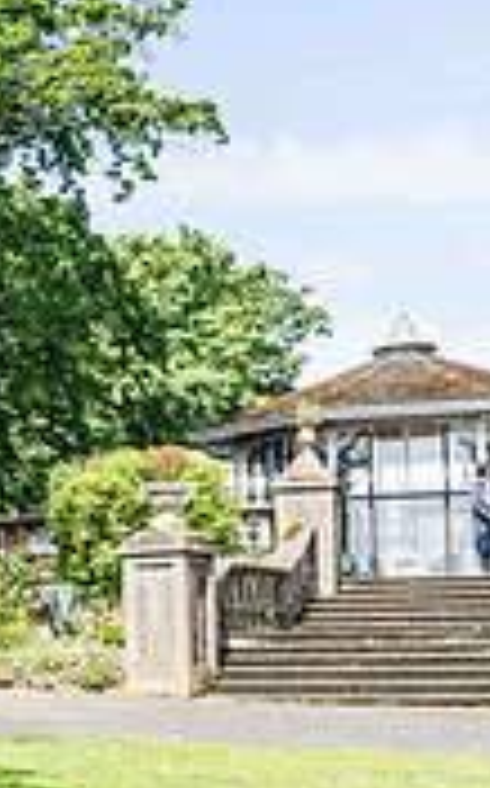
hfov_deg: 13.6
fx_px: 1885
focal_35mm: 88
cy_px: 487
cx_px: -337
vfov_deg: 23.5
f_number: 8
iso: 2000
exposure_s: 1/1600
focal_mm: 24
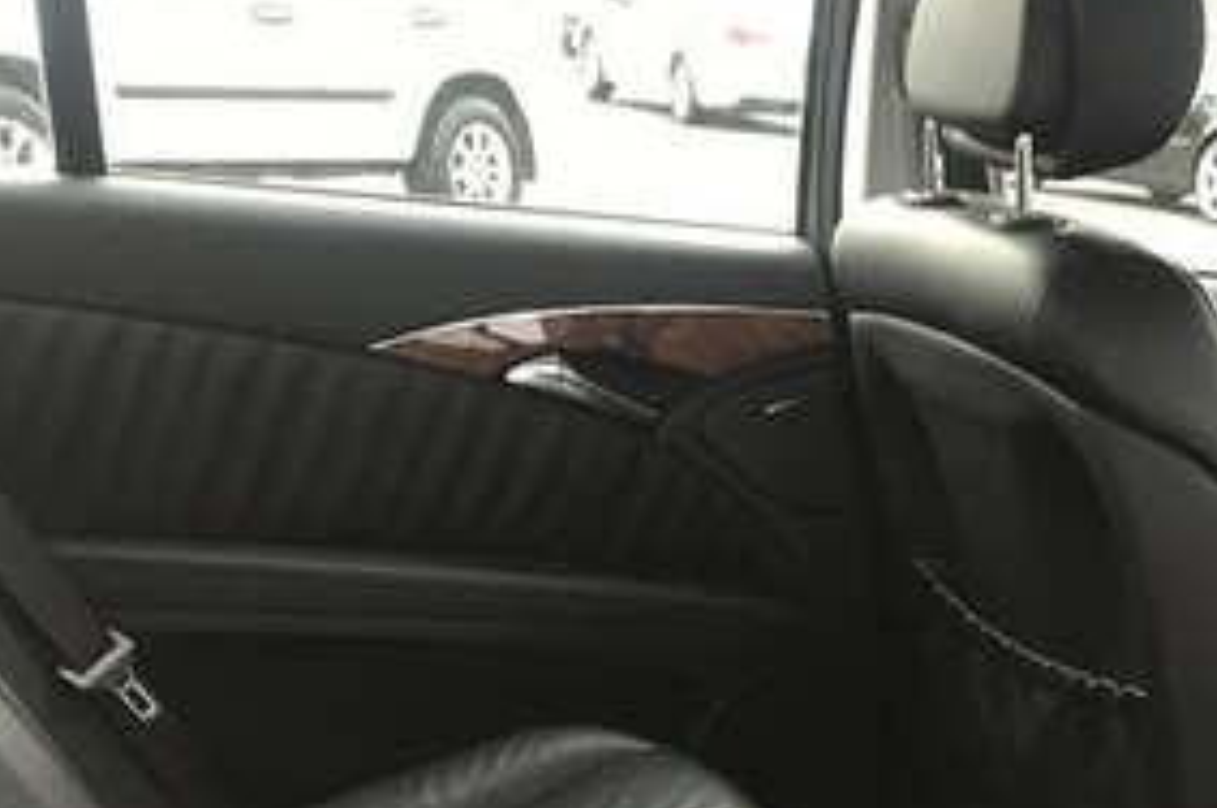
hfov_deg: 27.7
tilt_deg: -22.7
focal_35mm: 68
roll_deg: -7.3
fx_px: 2296
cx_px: 1264
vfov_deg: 18.6
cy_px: 1042
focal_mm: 3.99
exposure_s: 1/90
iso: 25
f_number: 1.8
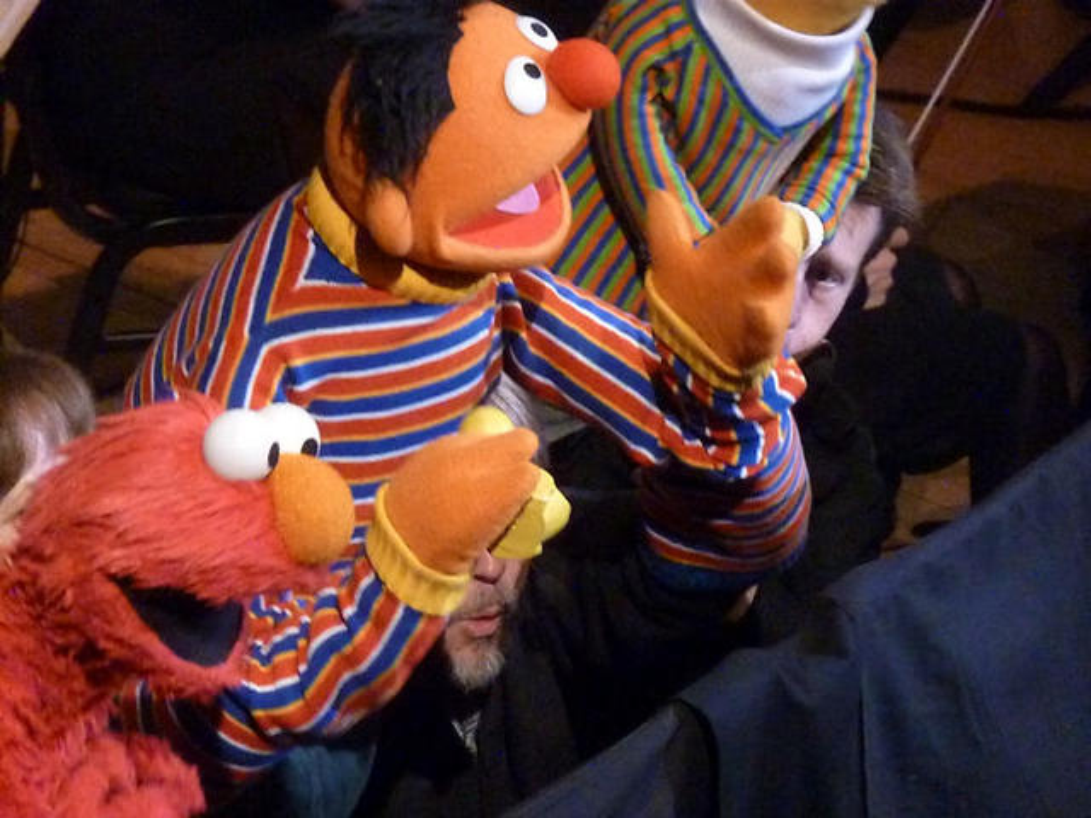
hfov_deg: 5.2
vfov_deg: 3.9
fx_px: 12103
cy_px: 409
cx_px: 546
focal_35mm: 384
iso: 3200
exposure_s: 1/80
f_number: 5.9
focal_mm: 68.8
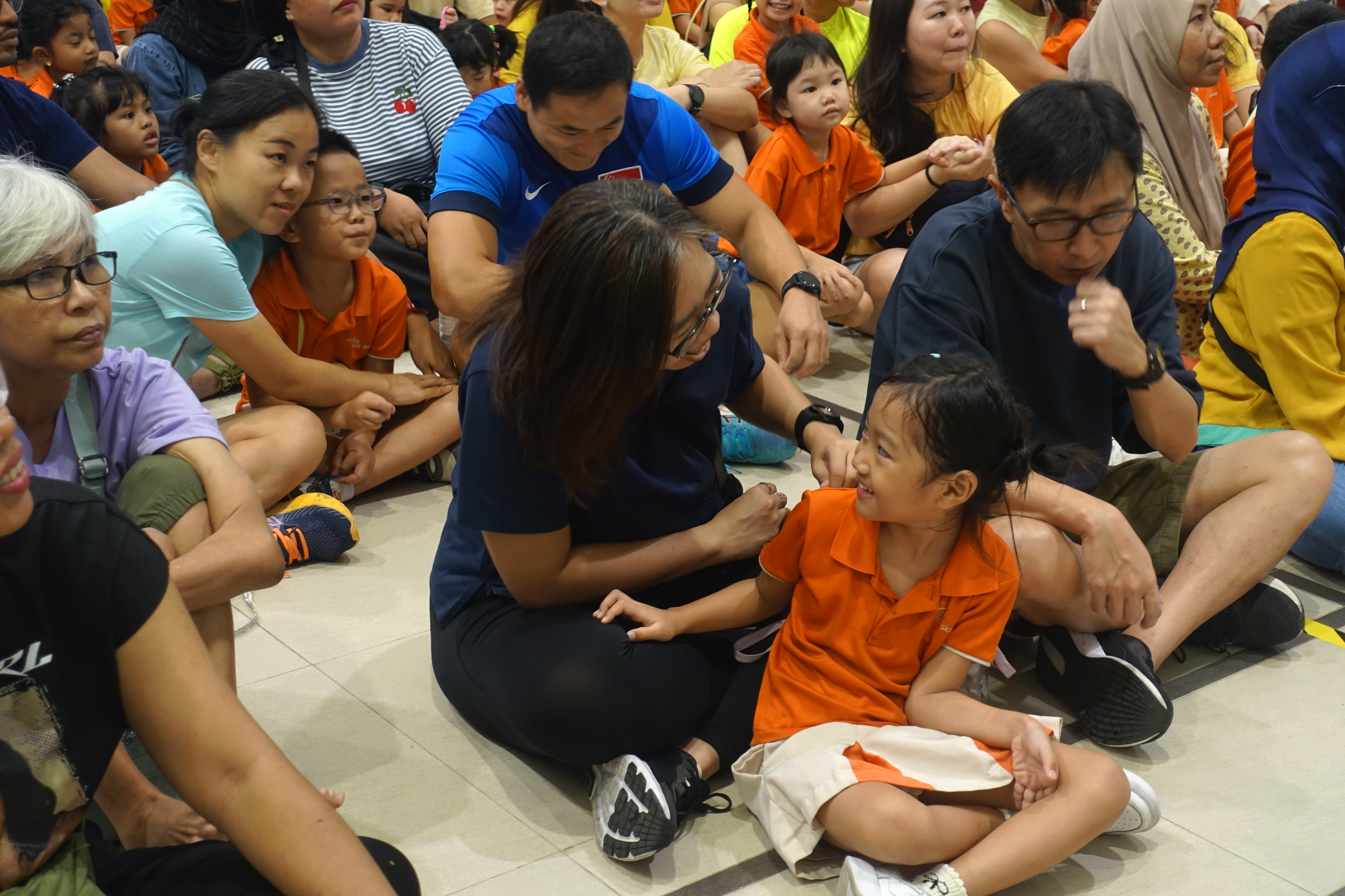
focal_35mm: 53
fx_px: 1980
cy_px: 448
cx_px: 672
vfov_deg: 25.5
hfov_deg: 37.5
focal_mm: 19.29
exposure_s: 1/60
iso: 500
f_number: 2.8
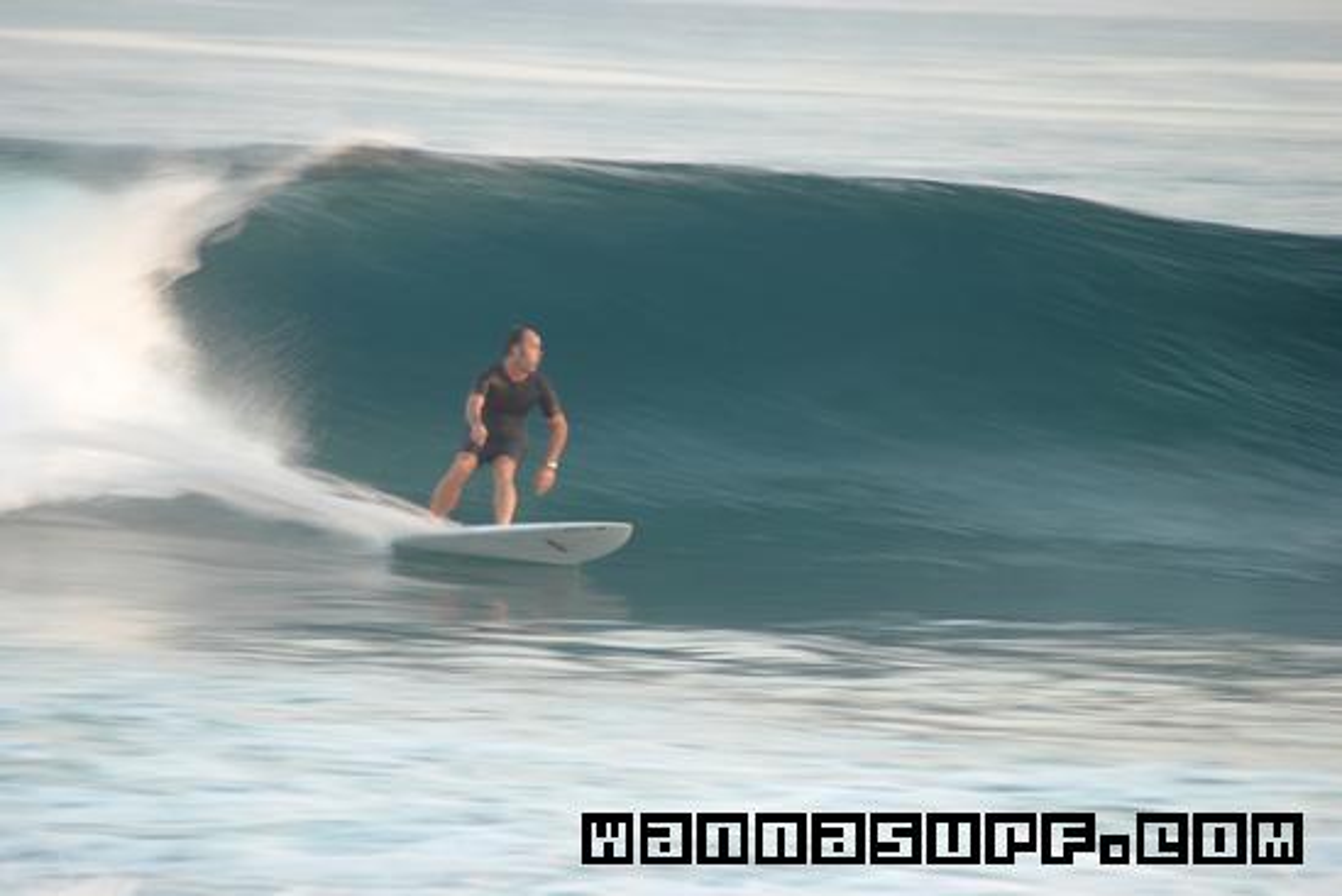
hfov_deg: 4.6
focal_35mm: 450
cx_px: 671
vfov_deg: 3.1
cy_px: 448
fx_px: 16788
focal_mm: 300
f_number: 5.6
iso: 100
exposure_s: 1/25
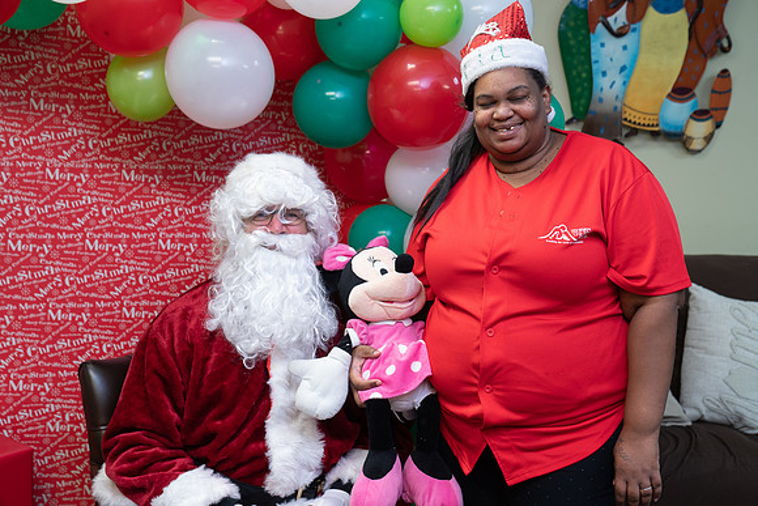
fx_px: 1011
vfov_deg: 28.1
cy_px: 253
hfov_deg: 41.1
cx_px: 379
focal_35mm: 48
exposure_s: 1/30
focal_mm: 48
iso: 640
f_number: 4.5
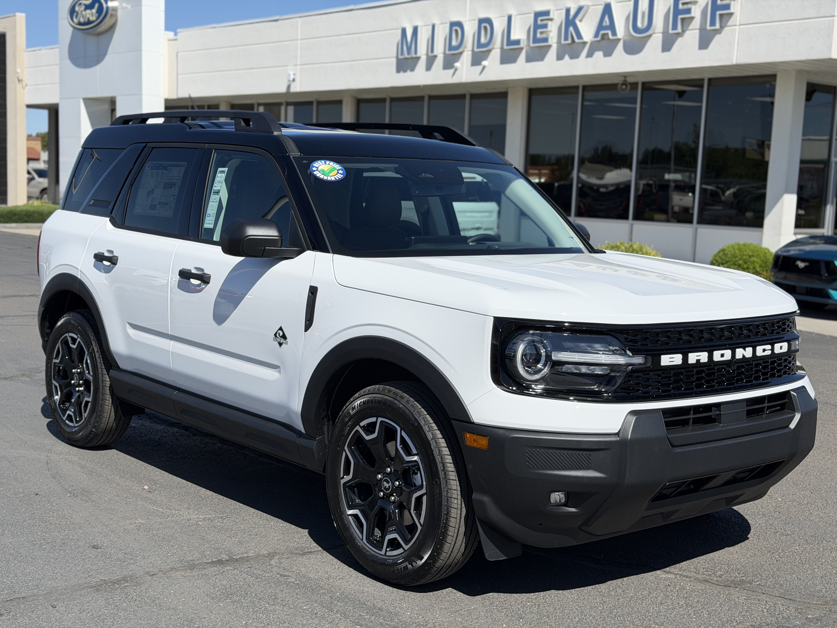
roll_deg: -1.8
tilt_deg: -6.9
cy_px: 314
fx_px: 1161
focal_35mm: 48
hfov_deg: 39.7
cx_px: 418
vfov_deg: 30.3
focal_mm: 6.76
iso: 64
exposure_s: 1/7143
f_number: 1.78
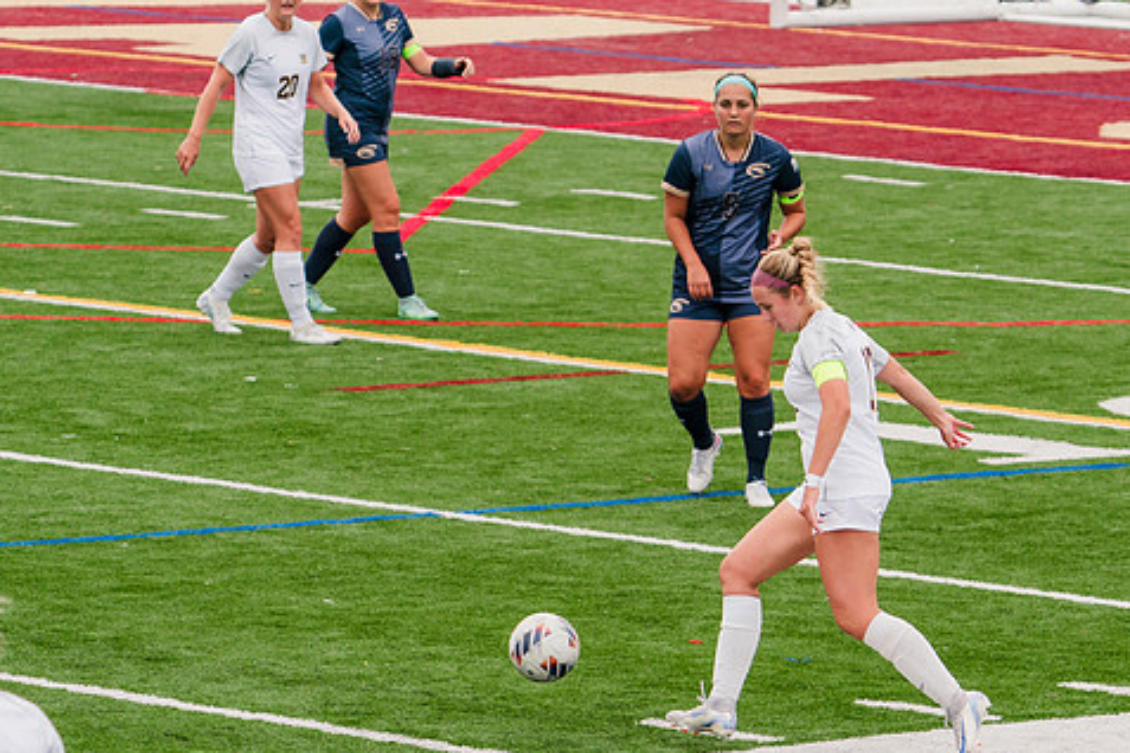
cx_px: 726
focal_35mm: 360
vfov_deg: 3.8
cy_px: 559
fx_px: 11299
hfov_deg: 5.7
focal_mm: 200
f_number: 5.6
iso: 500
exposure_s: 1/1600
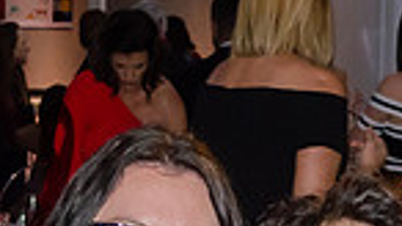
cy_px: 411
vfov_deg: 5.3
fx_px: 2397
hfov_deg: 9.5
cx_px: 413
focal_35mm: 225
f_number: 5
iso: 2200
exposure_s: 1/60
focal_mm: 36
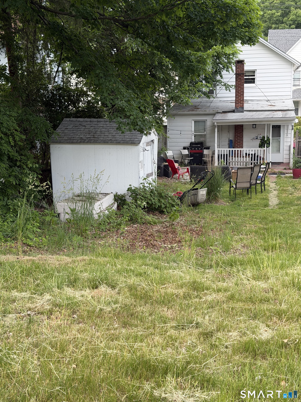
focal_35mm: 48
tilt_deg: -10.8
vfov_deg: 39.7
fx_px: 557
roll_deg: +0.6
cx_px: 150
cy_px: 201
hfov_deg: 30.3
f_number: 1.78
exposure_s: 1/162
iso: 50
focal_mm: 6.76
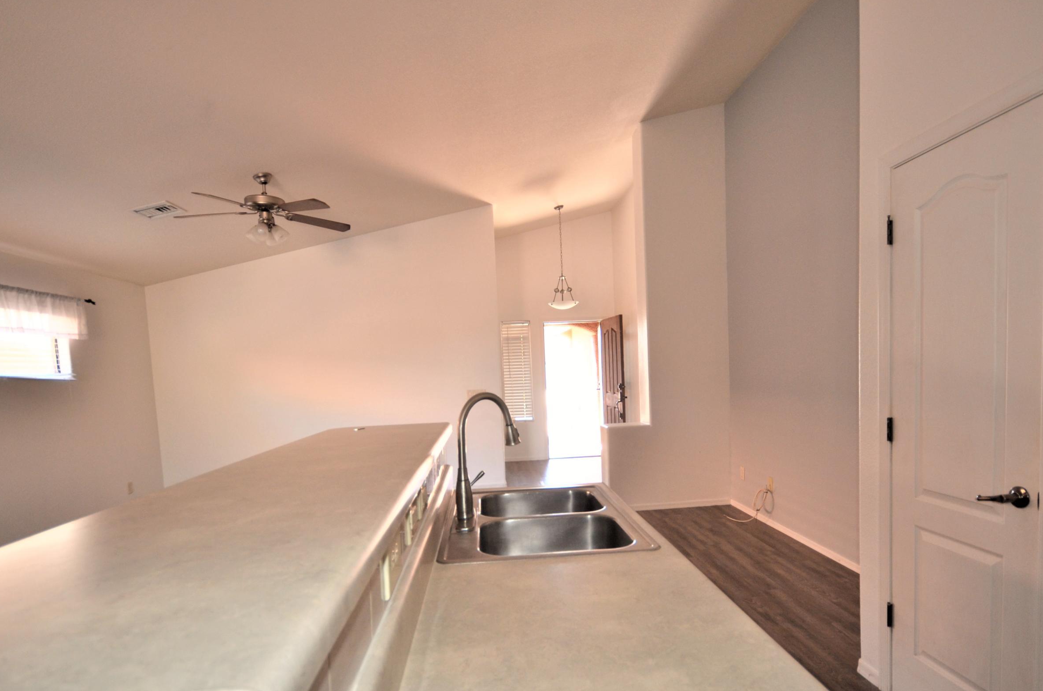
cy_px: 405
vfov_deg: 63.9
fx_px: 549
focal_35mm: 19
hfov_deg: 87.0
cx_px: 530
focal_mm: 10
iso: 400
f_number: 4
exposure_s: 1/60
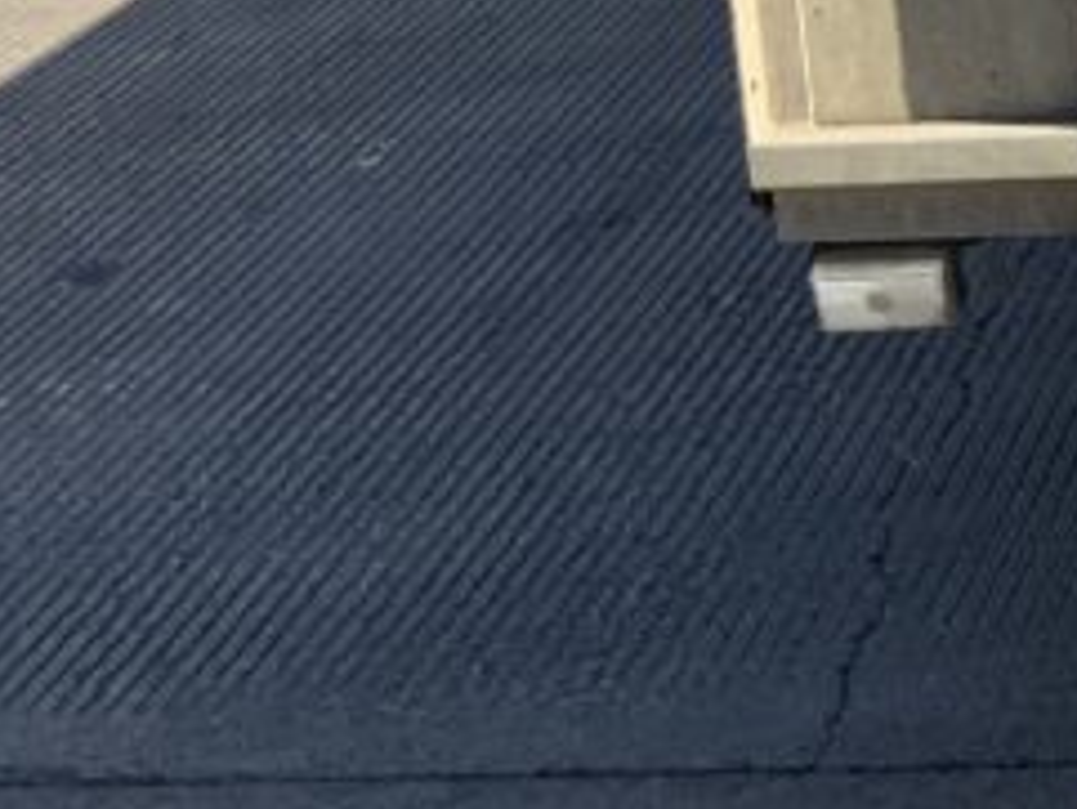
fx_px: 3829
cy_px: 139
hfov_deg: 13.4
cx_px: 2243
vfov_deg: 12.0
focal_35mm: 123
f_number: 1.8
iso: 16
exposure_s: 1/1221
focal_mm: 3
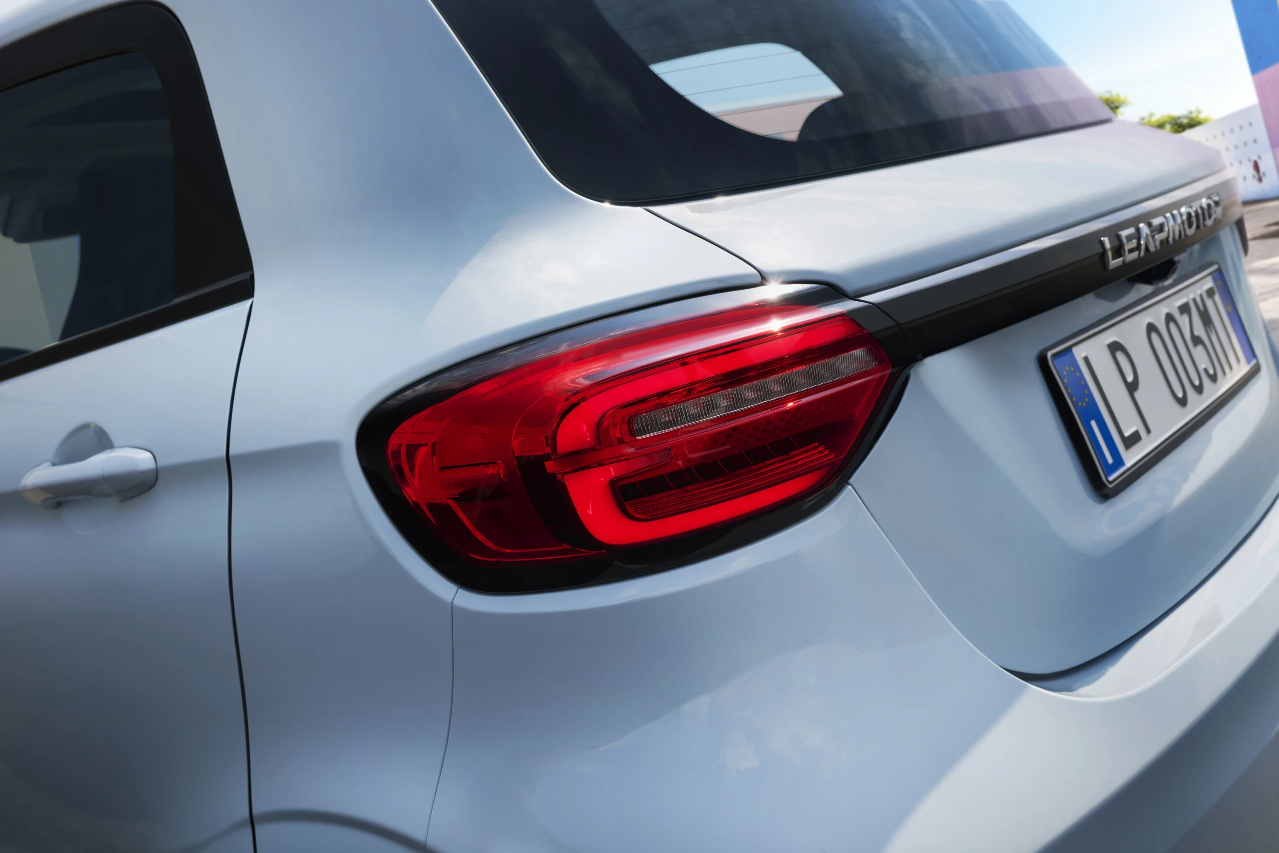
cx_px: 640
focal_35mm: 35
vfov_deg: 37.9
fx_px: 1243
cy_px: 426
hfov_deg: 54.4
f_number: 6.3
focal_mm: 35
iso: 100
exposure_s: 1/250
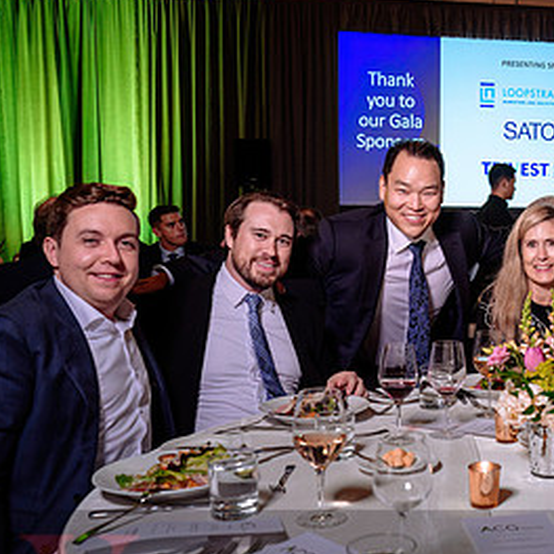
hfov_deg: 34.3
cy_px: 293
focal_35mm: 46
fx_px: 833
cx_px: 520
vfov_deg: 36.8
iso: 1000
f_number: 4
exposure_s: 1/80
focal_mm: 24
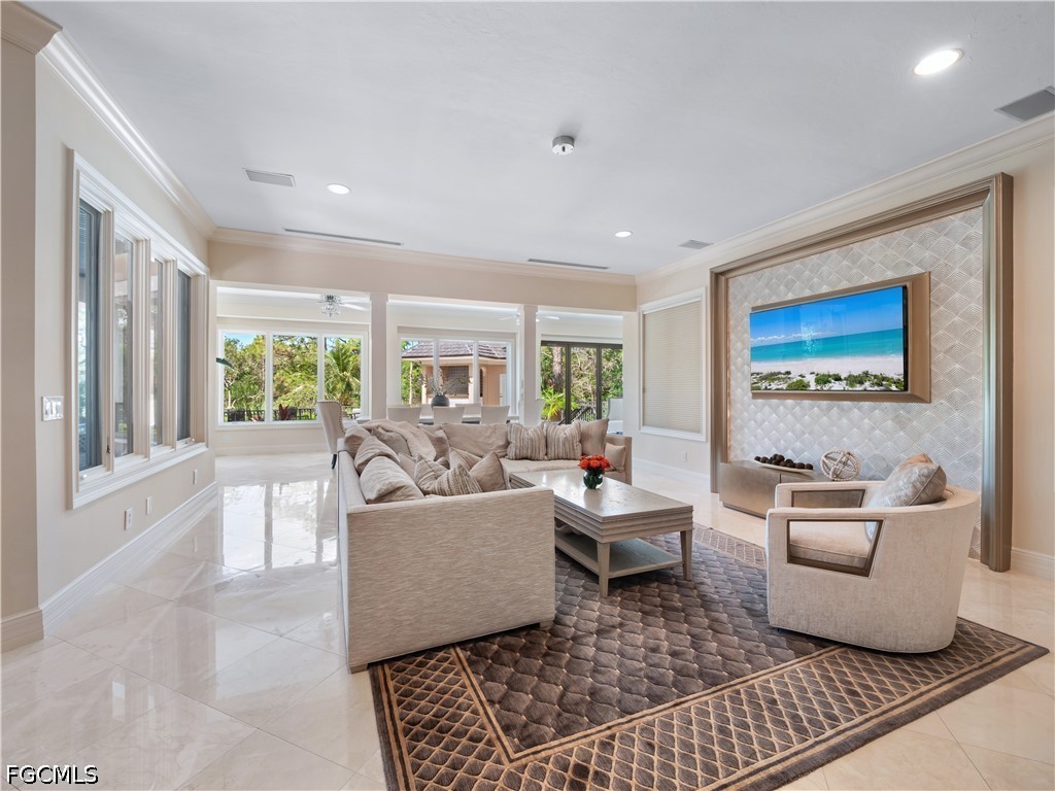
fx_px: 427
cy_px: 396
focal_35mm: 14
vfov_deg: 85.7
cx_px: 528
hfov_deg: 102.1
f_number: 7.1
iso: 200
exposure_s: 1/5
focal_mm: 7
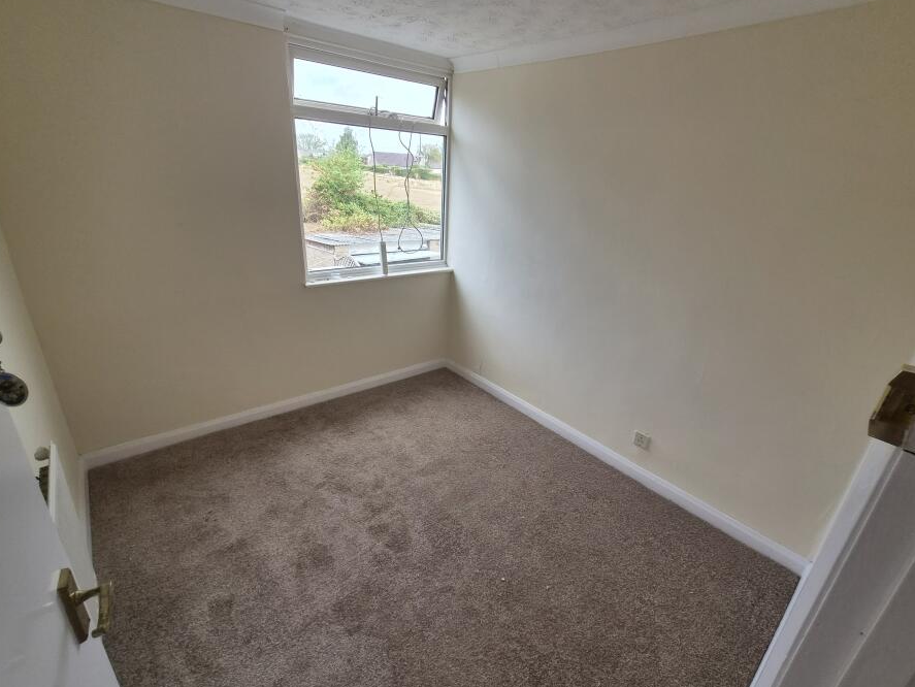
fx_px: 397
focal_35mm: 15
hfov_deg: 98.1
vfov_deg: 81.8
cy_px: 347
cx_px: 455
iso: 100
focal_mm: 2.2
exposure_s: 1/443
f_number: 2.2
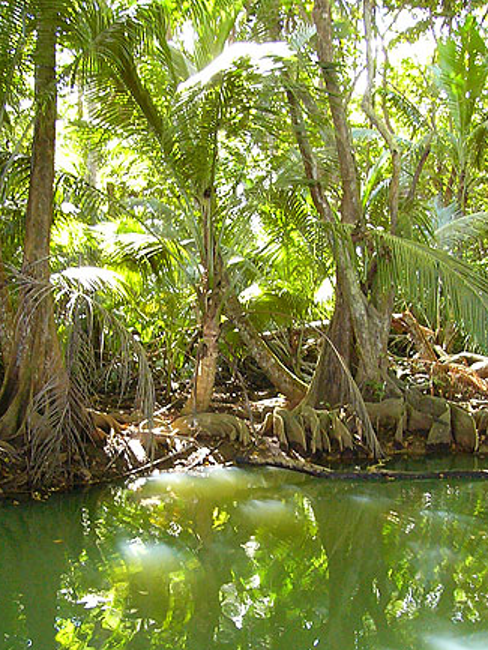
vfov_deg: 44.6
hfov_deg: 34.3
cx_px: 213
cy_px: 374
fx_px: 789
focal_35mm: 42
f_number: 2.8
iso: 200
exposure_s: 1/30
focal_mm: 4.6
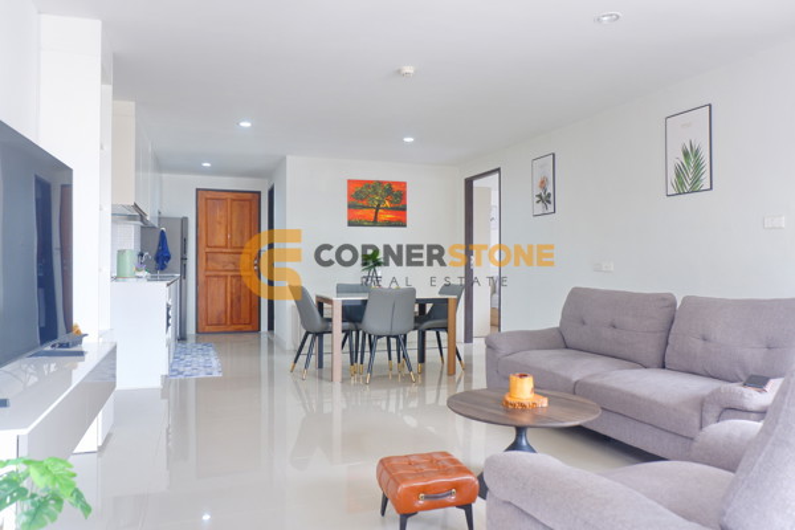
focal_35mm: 24
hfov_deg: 73.7
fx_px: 530
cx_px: 398
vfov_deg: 53.1
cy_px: 265
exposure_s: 1/34
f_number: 3.5
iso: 200
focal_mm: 16
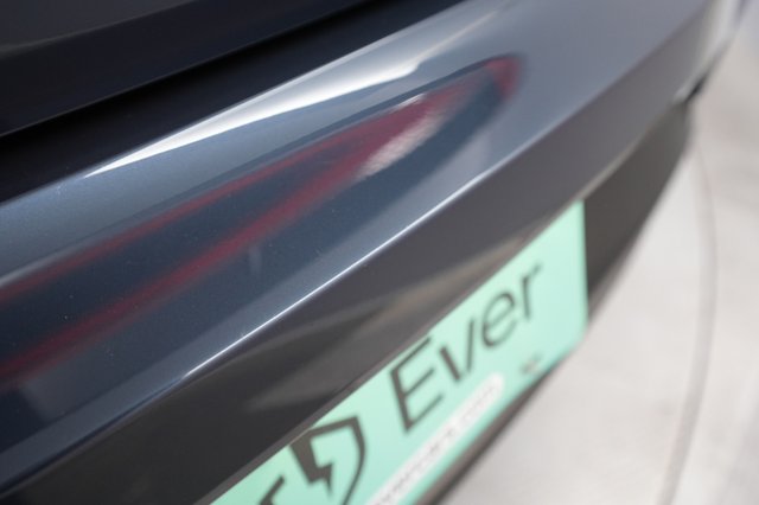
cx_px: 380
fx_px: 590
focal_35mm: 28
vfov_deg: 46.4
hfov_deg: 65.5
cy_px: 252
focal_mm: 28
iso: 2500
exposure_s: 1/100
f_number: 4.5
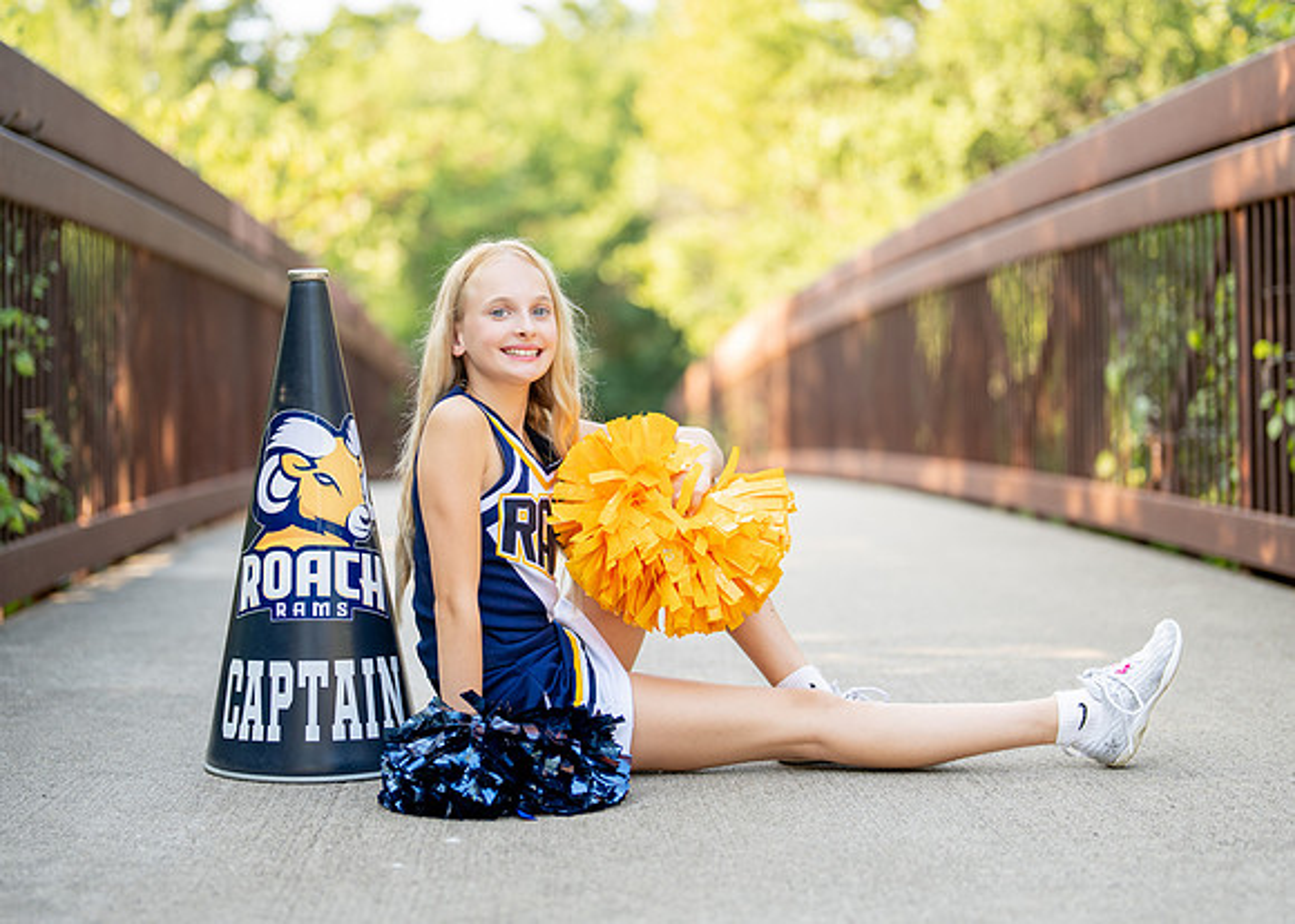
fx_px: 2485
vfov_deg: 21.1
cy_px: 452
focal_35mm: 68
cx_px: 602
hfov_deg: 29.2
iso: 100
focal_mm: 50
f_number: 1.2
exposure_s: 1/500
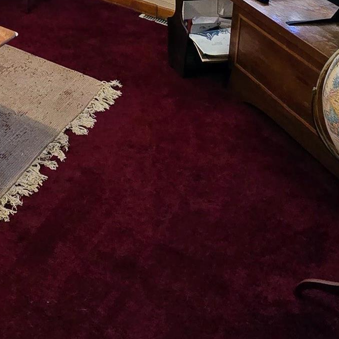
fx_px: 576
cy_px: -156
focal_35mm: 52
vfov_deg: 25.5
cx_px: -39
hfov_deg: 29.4
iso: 160
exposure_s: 1/60
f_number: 2.2
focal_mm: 2.2
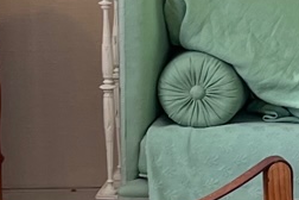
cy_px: 8
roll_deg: -0.2
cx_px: 628
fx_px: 1794
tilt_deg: -11.1
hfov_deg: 8.9
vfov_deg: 6.3
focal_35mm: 216
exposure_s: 1/131
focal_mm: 4.2
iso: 32
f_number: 1.6
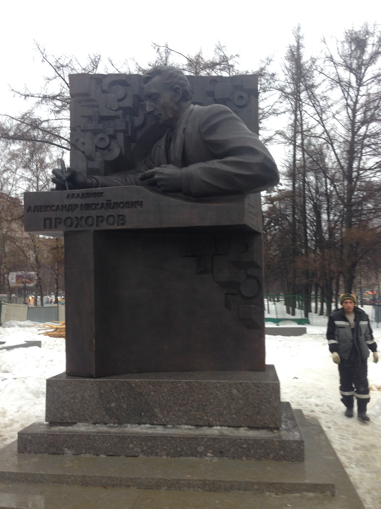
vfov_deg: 55.4
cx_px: 190
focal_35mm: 33
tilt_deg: +7.6
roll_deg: +0.2
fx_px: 484
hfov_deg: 42.9
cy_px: 254
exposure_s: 1/24
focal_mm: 4.12
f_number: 2.4
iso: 50
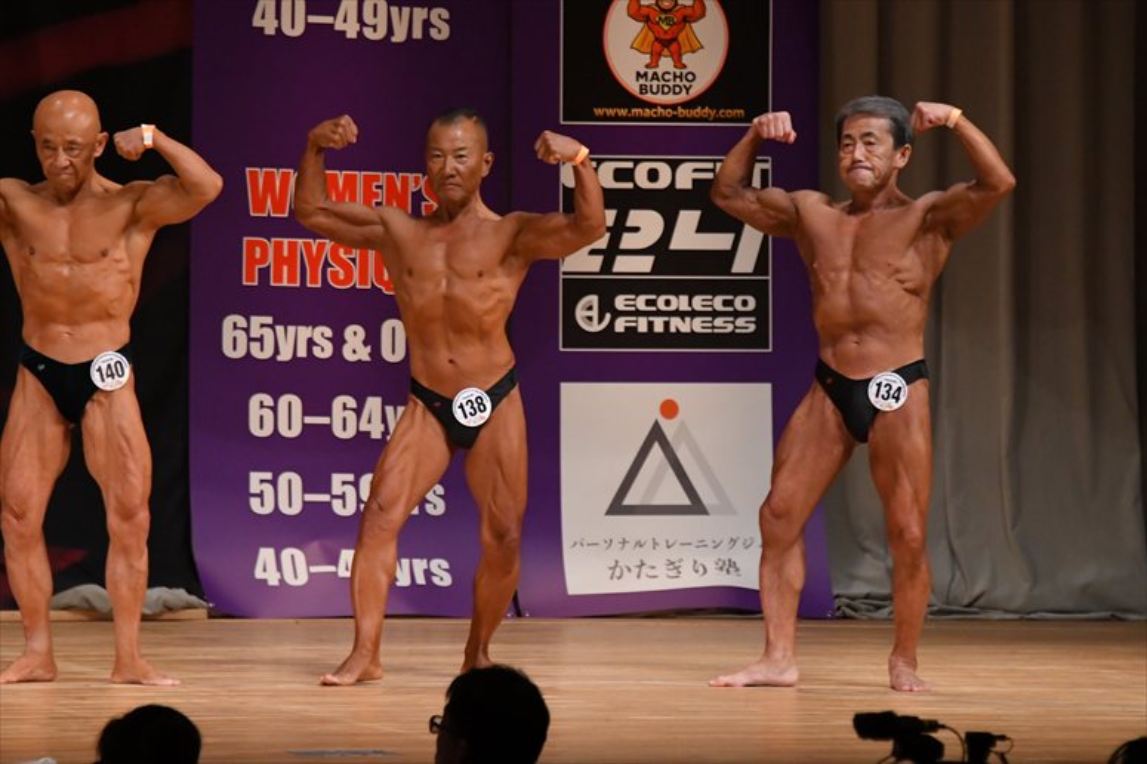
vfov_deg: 4.8
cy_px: 382
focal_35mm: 285
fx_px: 9076
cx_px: 574
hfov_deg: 7.2
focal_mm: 190
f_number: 5.6
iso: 3600
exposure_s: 1/400
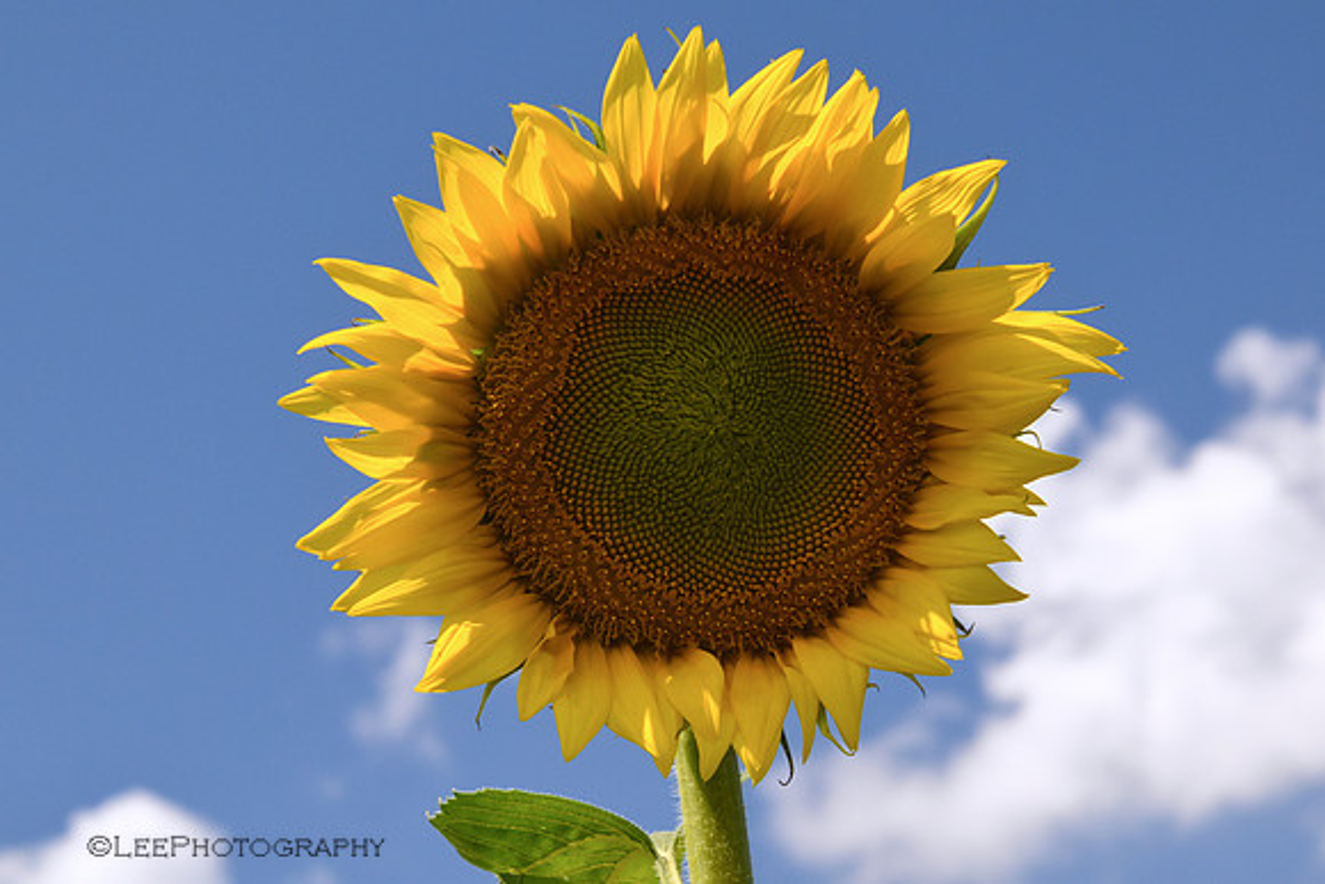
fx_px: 4141
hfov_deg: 18.2
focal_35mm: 112
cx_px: 662
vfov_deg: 12.2
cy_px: 442
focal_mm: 75
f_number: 11
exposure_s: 1/750
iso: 1250
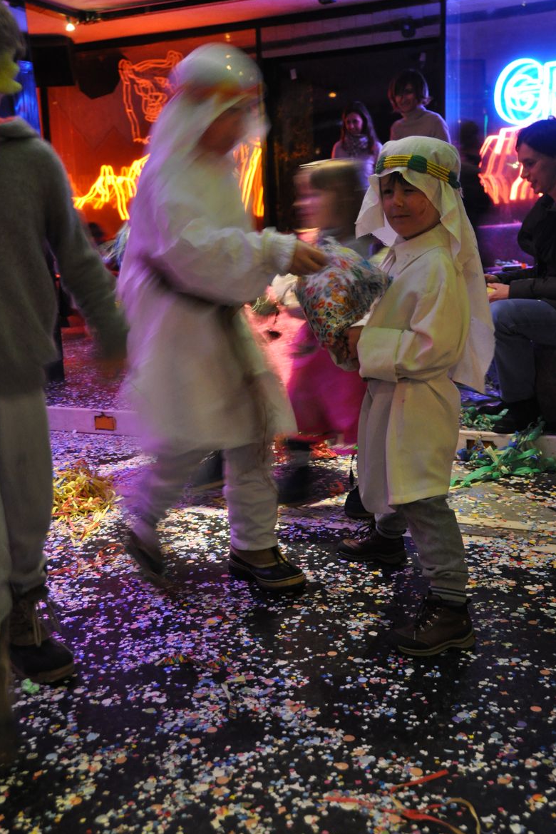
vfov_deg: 46.9
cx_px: 278
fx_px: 961
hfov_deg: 32.3
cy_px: 420
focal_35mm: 42
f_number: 4
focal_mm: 27
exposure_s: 1/10
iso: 1600
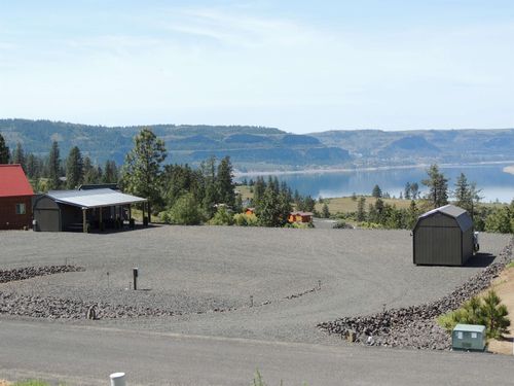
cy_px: 193
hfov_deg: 38.2
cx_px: 257
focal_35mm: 50
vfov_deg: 29.1
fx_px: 742
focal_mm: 8.9
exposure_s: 1/800
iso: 100
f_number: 3.6
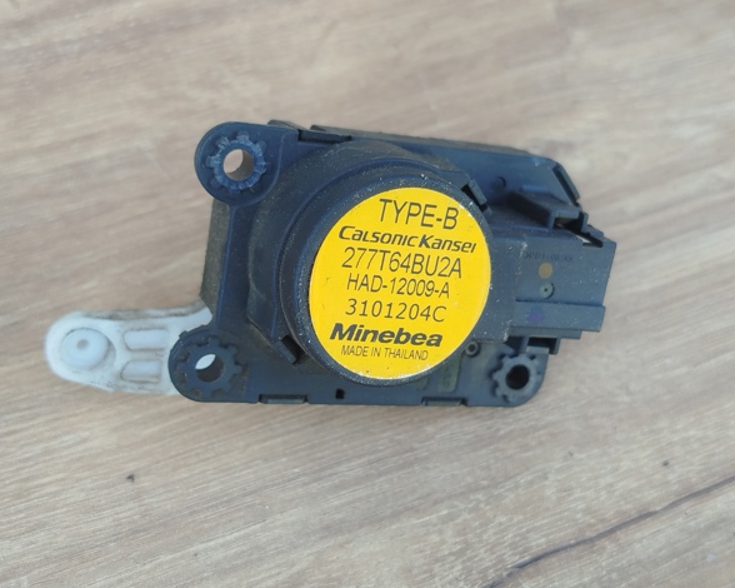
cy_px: 289
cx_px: 365
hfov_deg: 36.7
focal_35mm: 51
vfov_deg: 29.7
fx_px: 1109
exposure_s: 1/100
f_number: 1.7
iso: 64
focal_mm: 5.31
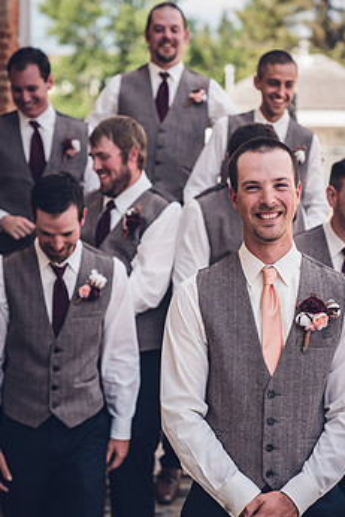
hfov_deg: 15.0
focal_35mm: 91
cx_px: 200
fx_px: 1307
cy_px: 263
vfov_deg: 22.4
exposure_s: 1/640
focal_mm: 70
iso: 100
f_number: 2.8
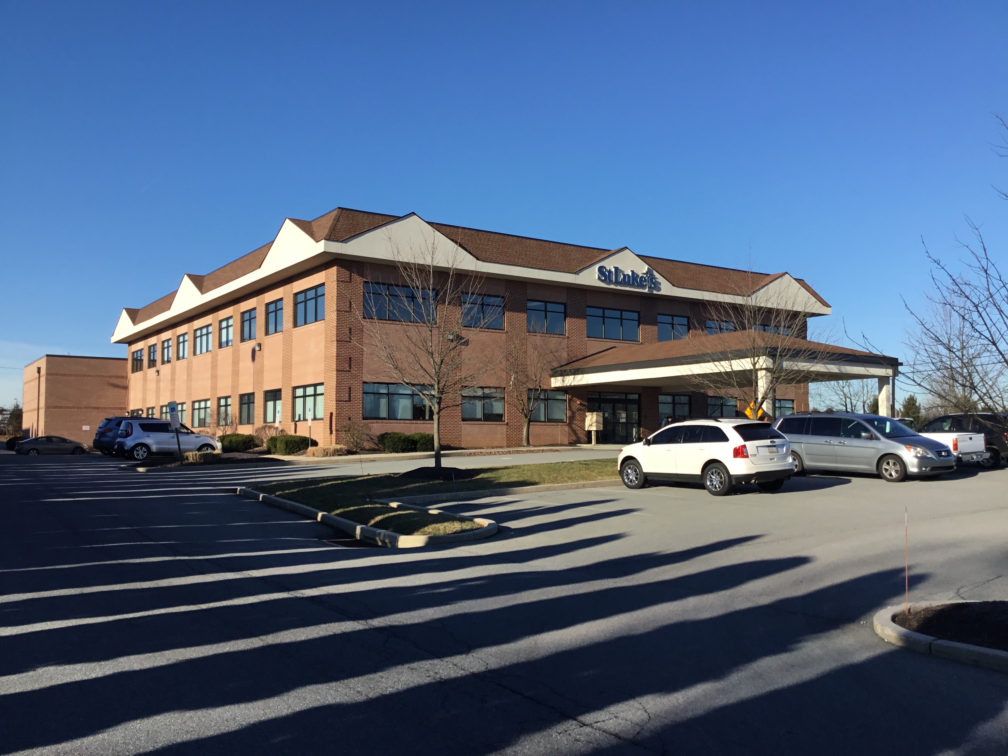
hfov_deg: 58.4
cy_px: 378
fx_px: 903
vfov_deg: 45.4
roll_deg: -0.2
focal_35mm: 31
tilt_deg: +3.3
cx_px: 504
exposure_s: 1/1018
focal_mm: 3.3
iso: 25
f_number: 2.4
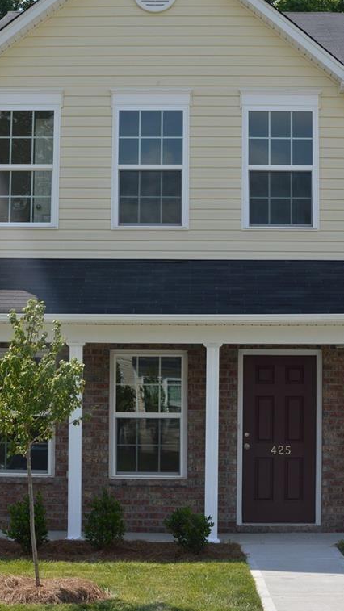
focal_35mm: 88
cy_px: 307
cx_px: 149
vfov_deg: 24.3
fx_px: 1419
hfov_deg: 13.8
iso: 400
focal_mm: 55
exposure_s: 1/500
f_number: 13
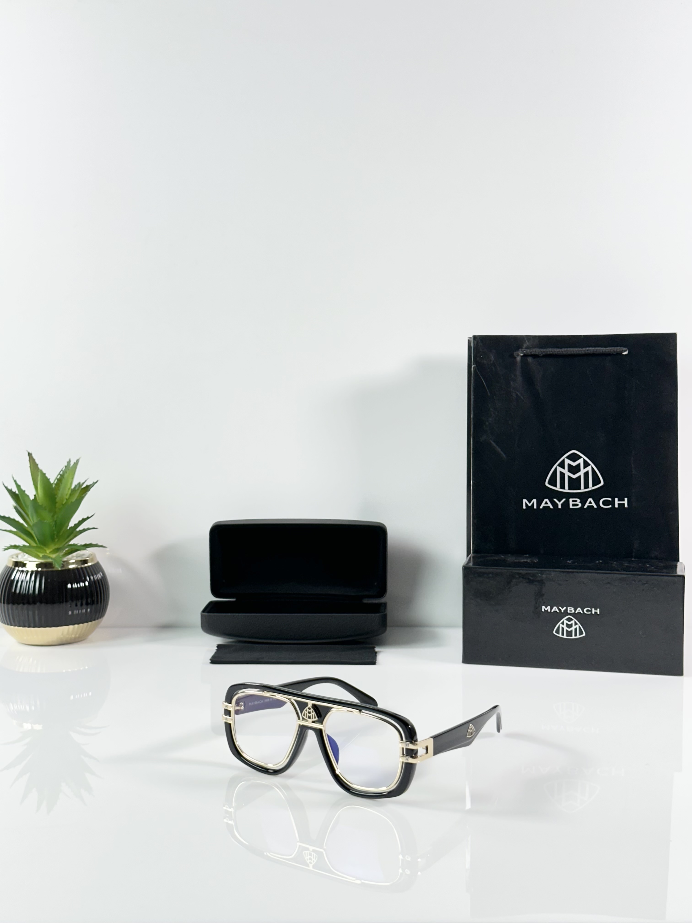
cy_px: 462
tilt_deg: -5.1
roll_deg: +0.0
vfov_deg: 39.7
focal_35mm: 48
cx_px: 346
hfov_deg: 30.3
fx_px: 1279
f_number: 1.78
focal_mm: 6.86
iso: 80
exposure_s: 1/100
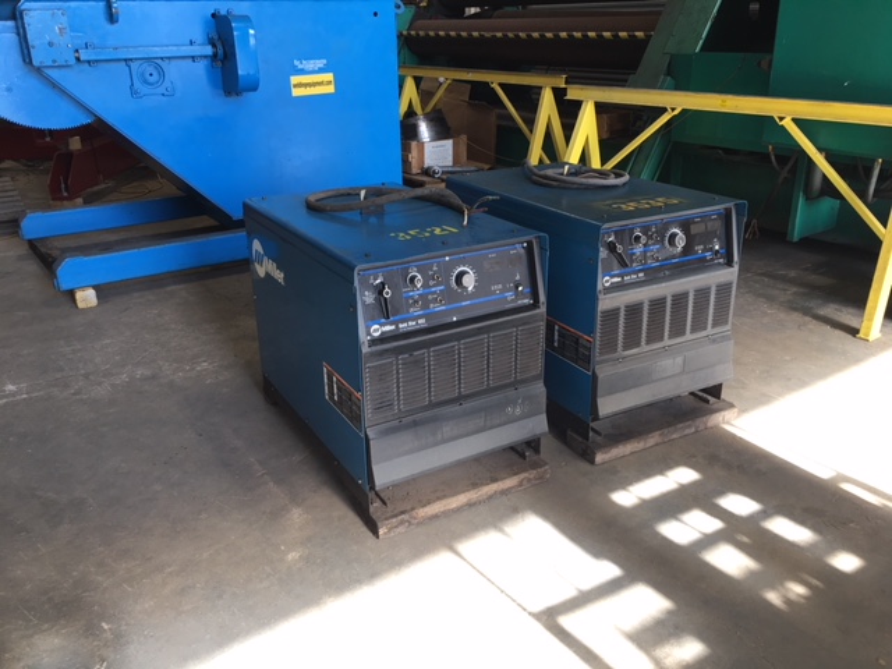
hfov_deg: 61.7
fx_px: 747
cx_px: 446
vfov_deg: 48.2
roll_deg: +0.6
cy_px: 334
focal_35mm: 29
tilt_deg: -21.5
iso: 25
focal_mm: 4.15
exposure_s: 1/60
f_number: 2.2
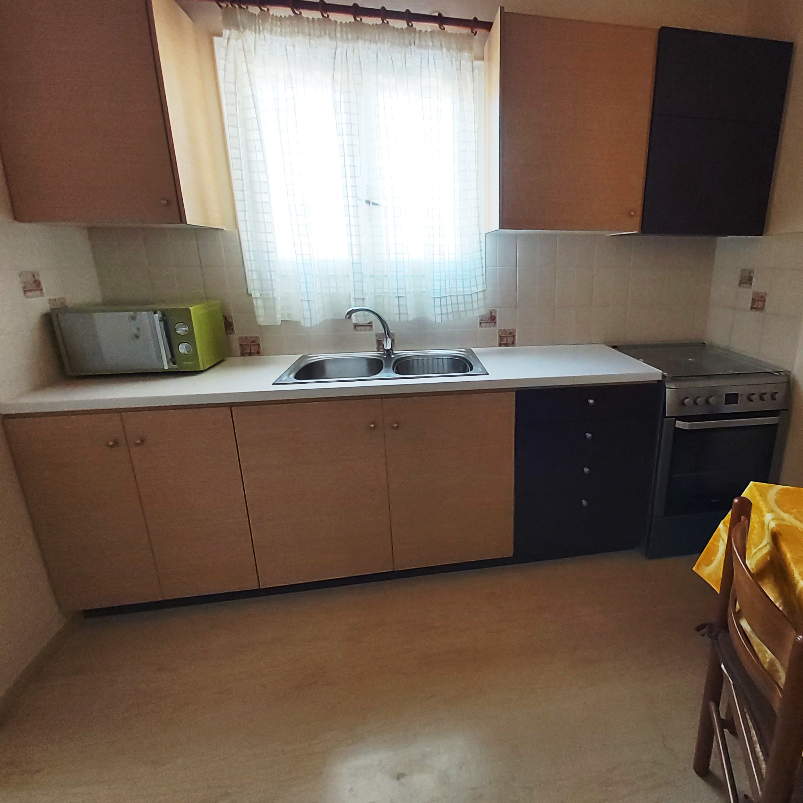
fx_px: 394
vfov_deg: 91.1
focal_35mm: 15
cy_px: 400
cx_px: 509
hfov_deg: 89.0
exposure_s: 1/50
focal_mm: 1.42
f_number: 2.2
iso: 200
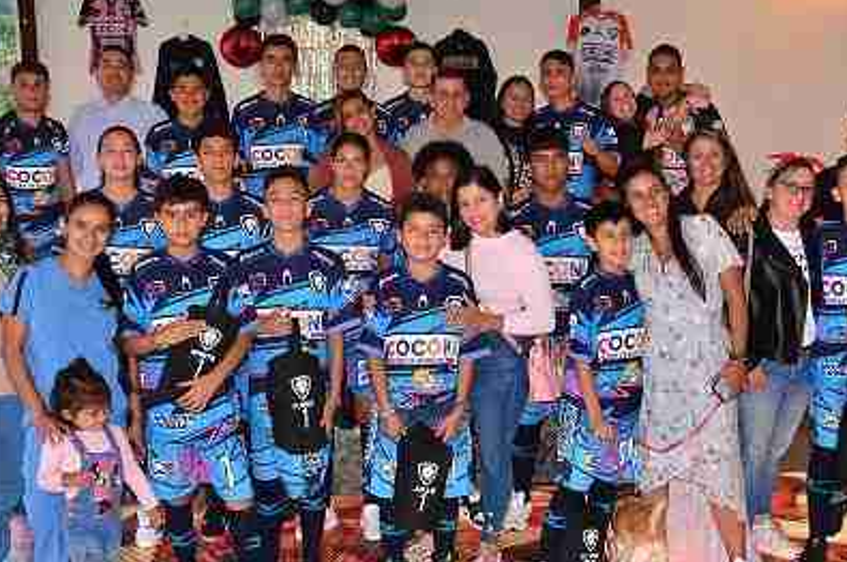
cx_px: 455
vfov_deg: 25.1
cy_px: 315
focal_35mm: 54
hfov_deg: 37.0
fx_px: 1263
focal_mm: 23
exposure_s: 1/160
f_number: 5.6
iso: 1600
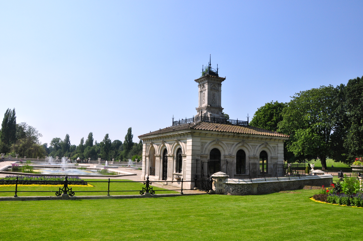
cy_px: 120
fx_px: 272
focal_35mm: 27
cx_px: 182
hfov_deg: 67.4
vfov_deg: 47.8
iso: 400
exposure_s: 1/320
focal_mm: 18
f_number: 18
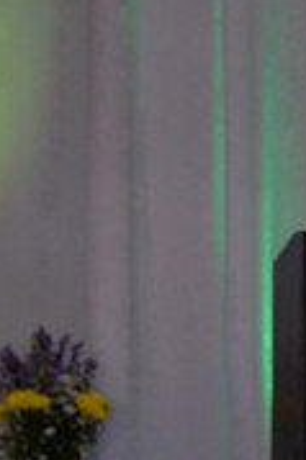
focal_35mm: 649
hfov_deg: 2.1
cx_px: 240
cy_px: 714
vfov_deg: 3.2
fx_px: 8290
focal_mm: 200
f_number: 5.6
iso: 2000
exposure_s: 1/250
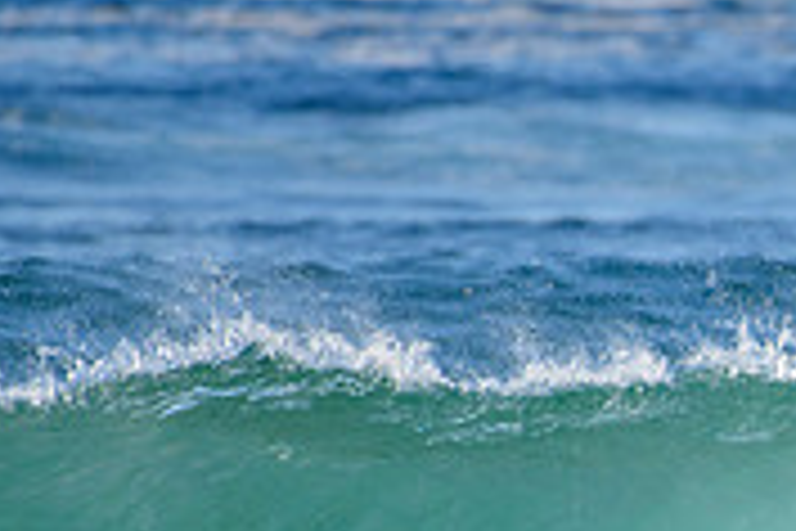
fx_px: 44351
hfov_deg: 1.0
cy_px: 586
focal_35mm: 2006
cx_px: 1123
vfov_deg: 0.7
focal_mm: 500
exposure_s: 1/2000
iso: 560
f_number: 5.6
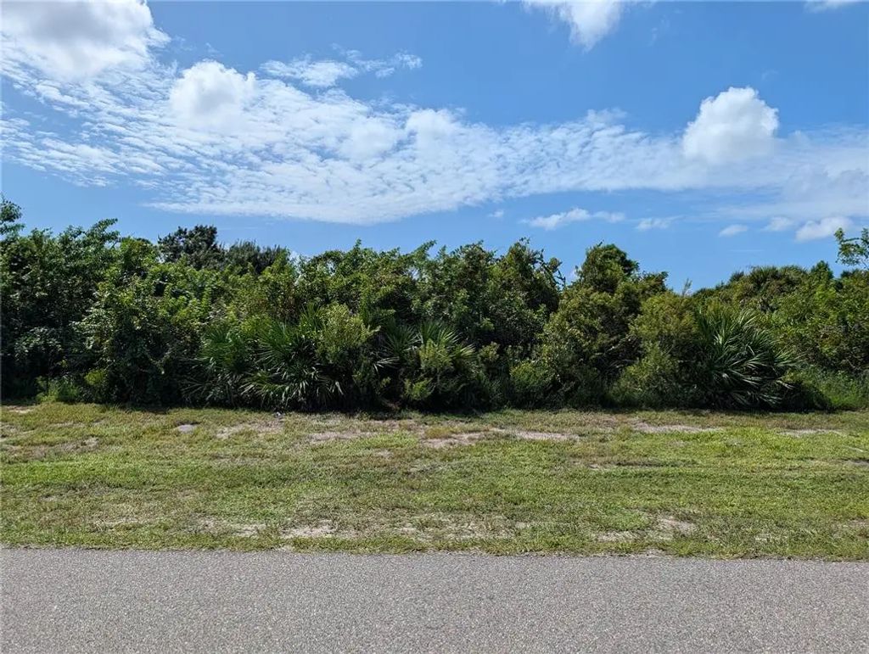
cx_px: 434
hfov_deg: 71.5
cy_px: 327
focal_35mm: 24
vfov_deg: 56.9
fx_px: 603
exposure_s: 1/2075
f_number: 1.68
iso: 21
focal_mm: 6.9
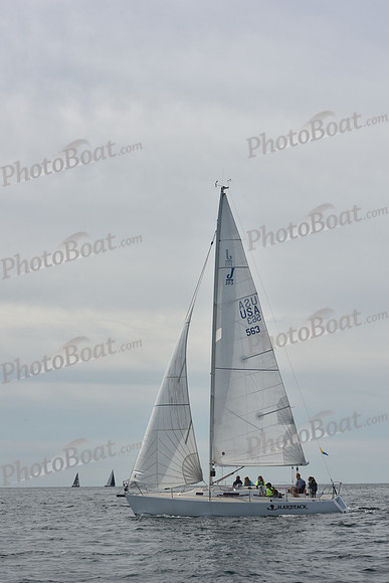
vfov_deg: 28.8
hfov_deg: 19.5
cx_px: 194
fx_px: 1134
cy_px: 292
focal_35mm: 70
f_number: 11
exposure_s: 1/1000
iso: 320
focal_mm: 70
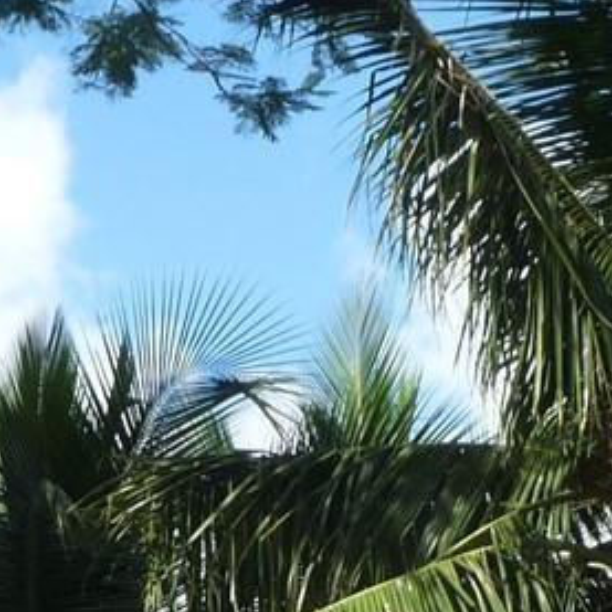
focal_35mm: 189
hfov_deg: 9.3
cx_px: 276
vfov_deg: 9.0
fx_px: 3780
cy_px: 917
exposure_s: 1/250
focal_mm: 6.6
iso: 100
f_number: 5.6
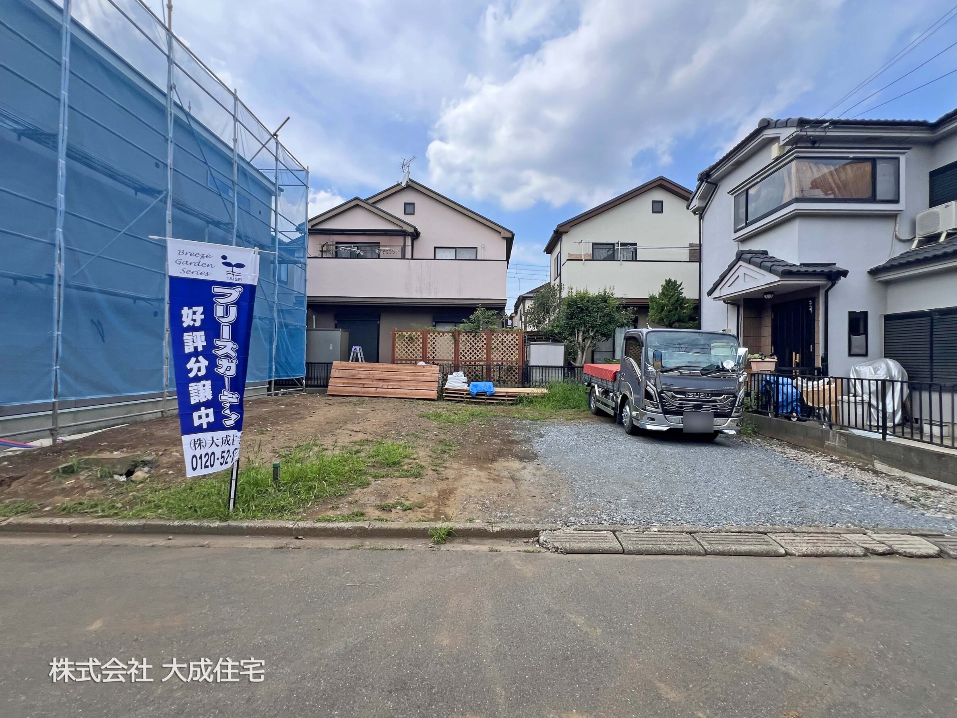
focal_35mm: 14
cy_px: 352
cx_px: 490
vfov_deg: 85.7
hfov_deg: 102.0
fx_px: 387
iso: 32
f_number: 1.8
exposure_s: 1/861
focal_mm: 1.57
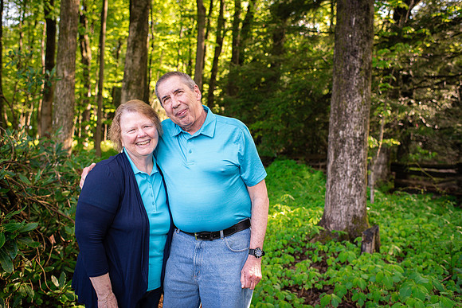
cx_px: 231
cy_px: 154
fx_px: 449
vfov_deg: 37.9
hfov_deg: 54.4
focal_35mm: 35
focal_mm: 35
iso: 800
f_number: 3.5
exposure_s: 1/400
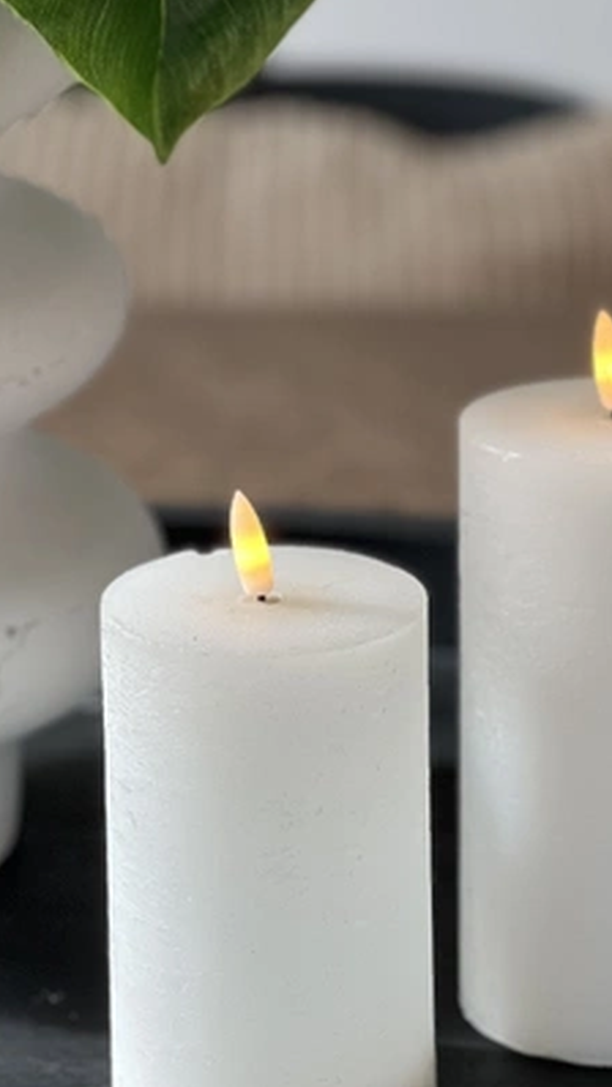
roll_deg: +0.2
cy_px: 494
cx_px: 355
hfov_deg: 9.0
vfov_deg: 15.9
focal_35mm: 135
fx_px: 3893
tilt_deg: -17.2
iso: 100
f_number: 2.8
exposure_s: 1/100
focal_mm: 9
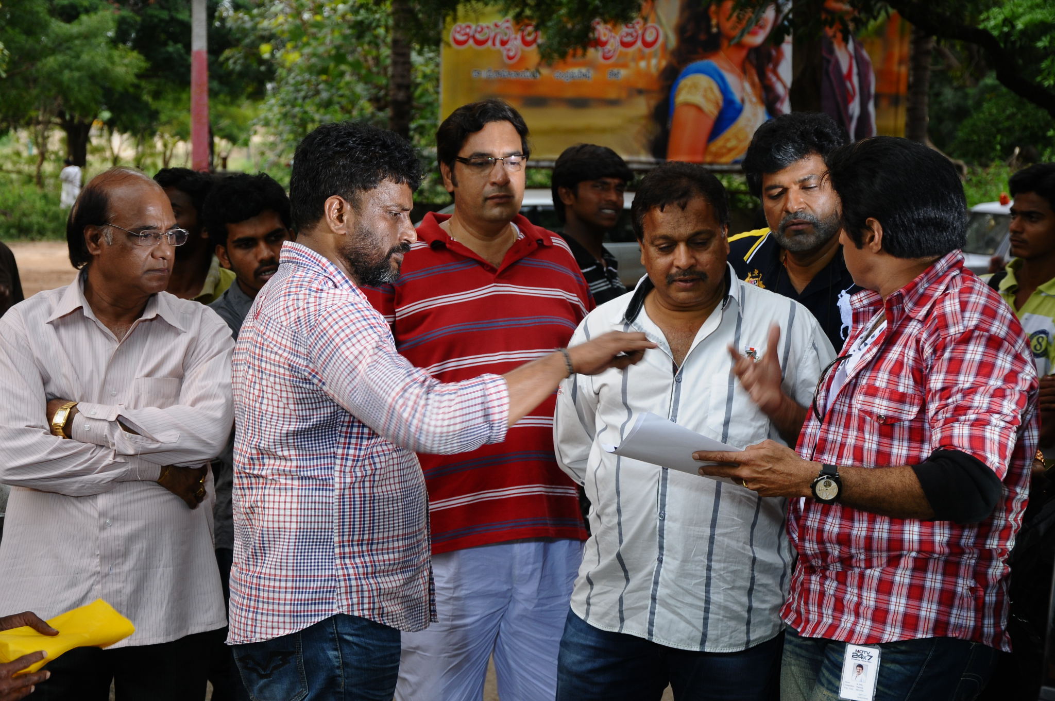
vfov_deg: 17.4
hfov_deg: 26.0
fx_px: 2283
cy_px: 350
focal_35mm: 78
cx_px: 528
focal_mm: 52
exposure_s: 1/100
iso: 320
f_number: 5
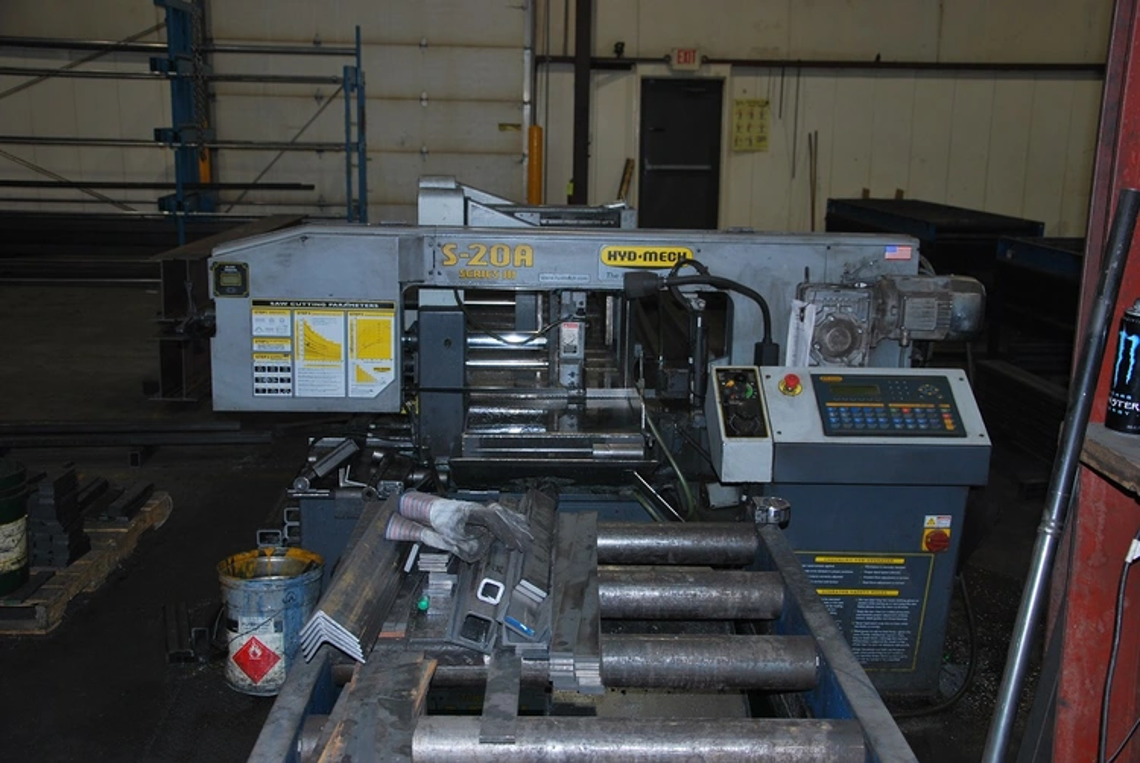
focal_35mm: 39
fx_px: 1236
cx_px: 570
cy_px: 382
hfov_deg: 49.5
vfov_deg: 34.3
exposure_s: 1/60
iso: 200
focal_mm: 26
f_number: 4
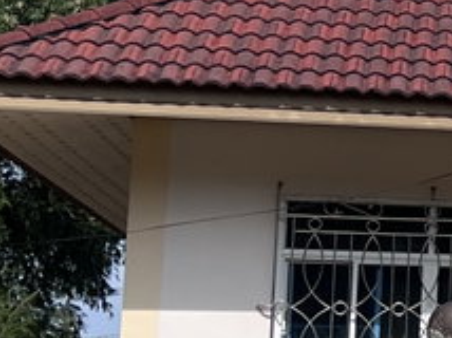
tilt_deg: +6.3
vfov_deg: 9.8
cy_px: 209
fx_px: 1969
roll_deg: -1.0
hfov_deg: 11.7
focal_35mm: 151
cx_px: 899
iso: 50
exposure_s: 1/5882
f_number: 1.5
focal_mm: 5.7
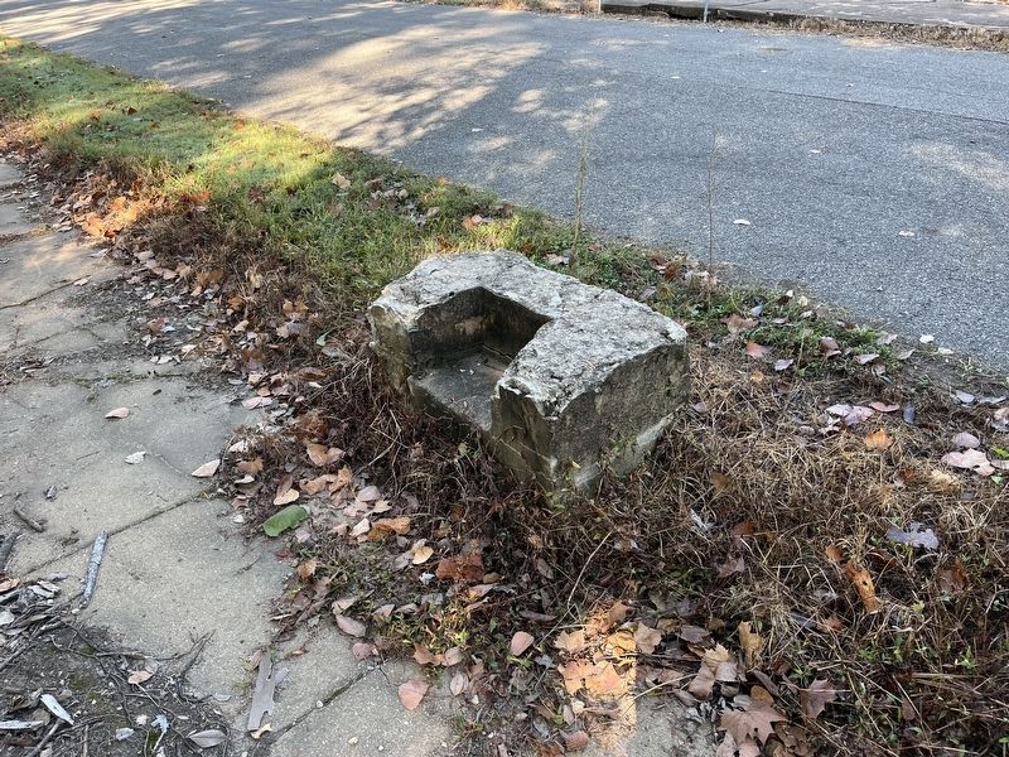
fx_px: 758
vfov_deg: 53.1
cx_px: 504
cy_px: 378
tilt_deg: -31.1
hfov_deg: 67.3
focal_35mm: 26
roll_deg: +2.0
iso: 50
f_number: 1.6
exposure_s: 1/138
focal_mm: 5.1
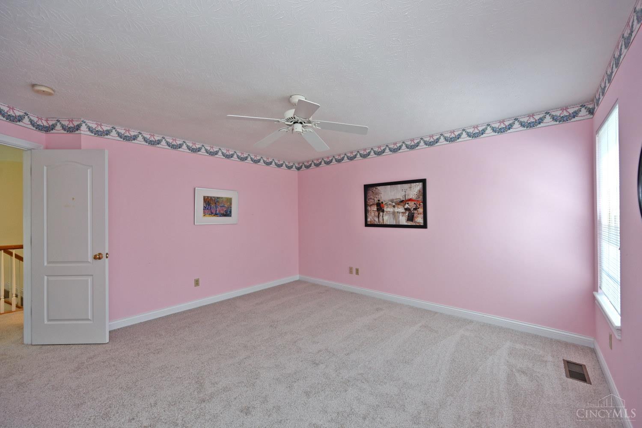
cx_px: 321
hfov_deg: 104.3
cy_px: 214
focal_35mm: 14
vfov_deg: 81.2
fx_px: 250
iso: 200
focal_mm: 14
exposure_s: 1/100
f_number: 5
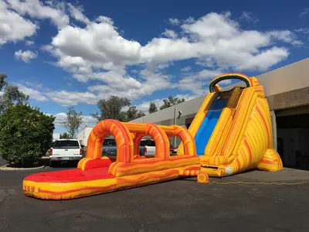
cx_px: 154
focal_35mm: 29
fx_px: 259
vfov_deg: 48.2
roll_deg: -1.5
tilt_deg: +8.2
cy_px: 116
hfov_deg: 61.7
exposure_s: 1/2564
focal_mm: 4.15
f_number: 2.2
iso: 25
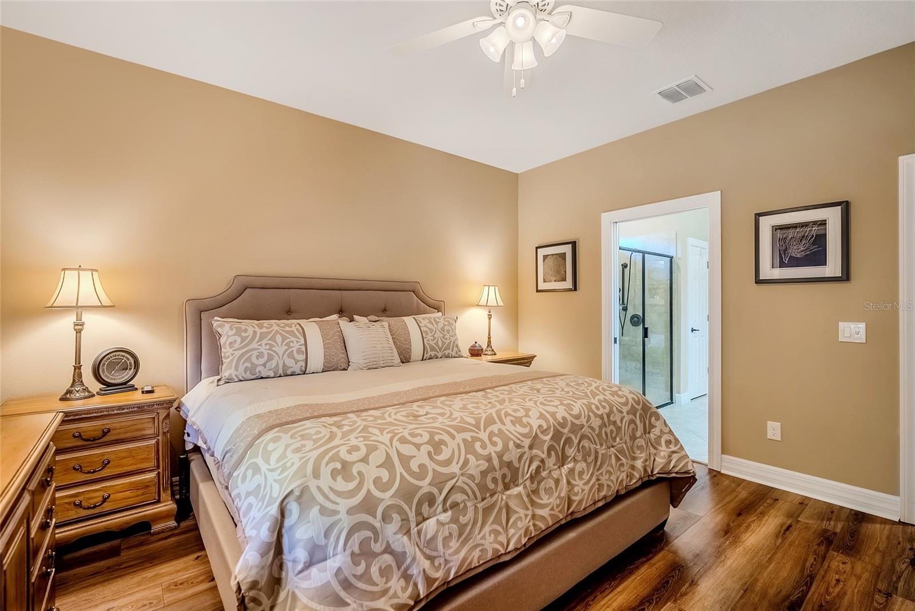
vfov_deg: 76.3
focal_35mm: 15
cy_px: 306
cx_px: 458
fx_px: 389
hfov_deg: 99.3
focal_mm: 15.3
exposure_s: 1/1250
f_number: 4
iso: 1000
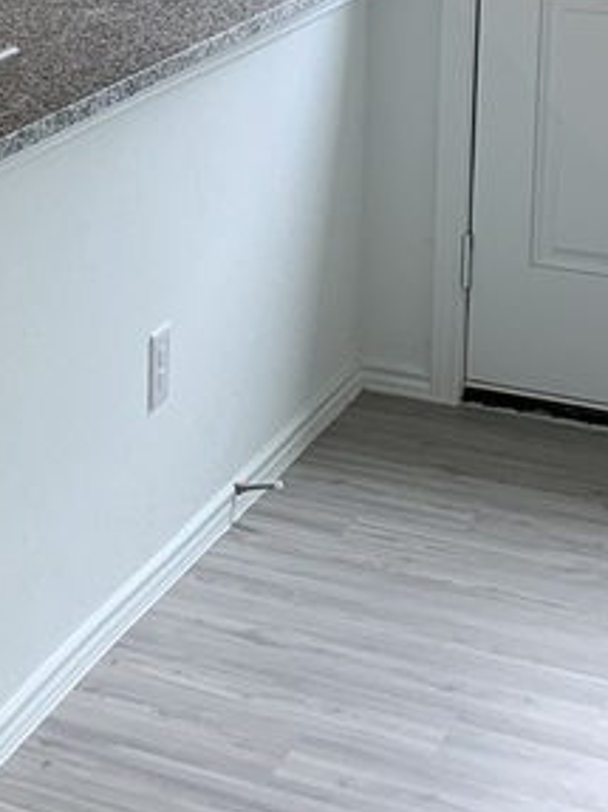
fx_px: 2297
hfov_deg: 13.6
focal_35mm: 98
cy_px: -136
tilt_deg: -7.0
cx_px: -461
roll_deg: +1.2
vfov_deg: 19.0
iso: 64
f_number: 1.8
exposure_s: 1/120
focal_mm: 4.25
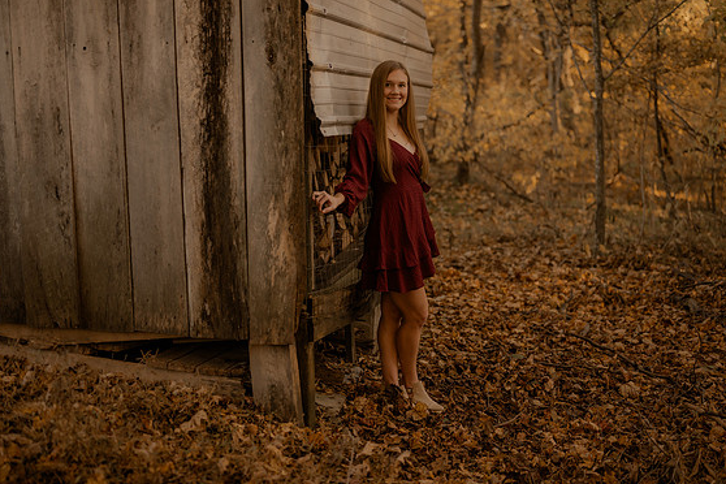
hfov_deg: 38.2
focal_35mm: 52
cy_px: 247
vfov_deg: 26.0
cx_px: 371
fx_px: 1049
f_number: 1.8
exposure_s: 1/320
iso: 250
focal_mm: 50
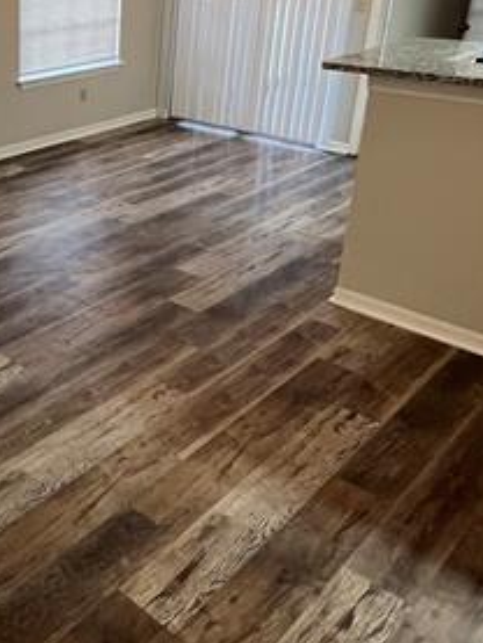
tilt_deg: -20.9
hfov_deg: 35.5
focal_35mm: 36
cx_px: -12
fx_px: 669
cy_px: 216
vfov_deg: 50.4
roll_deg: +0.4
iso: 200
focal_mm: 1.57
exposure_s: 1/60
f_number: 1.8
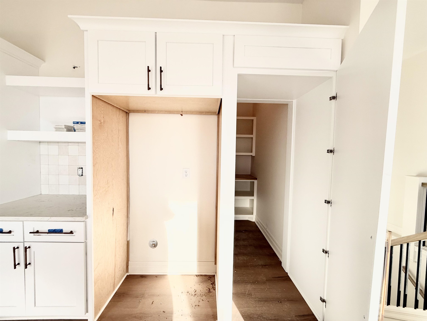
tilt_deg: -2.9
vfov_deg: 85.7
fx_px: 173
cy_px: 160
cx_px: 214
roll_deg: -1.1
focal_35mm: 14
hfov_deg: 102.1
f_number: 2.2
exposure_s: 1/461
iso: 64
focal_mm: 2.22
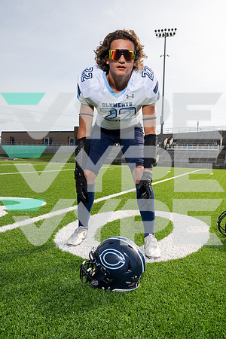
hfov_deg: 42.3
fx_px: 292
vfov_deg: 60.3
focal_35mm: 31
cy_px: 170
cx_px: 113
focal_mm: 31
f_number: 8
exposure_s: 1/250
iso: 100
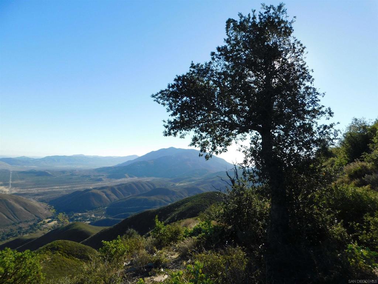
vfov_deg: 58.9
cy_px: 142
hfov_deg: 73.9
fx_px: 251
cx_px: 189
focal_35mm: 23
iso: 125
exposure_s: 1/1250
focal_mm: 4
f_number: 3
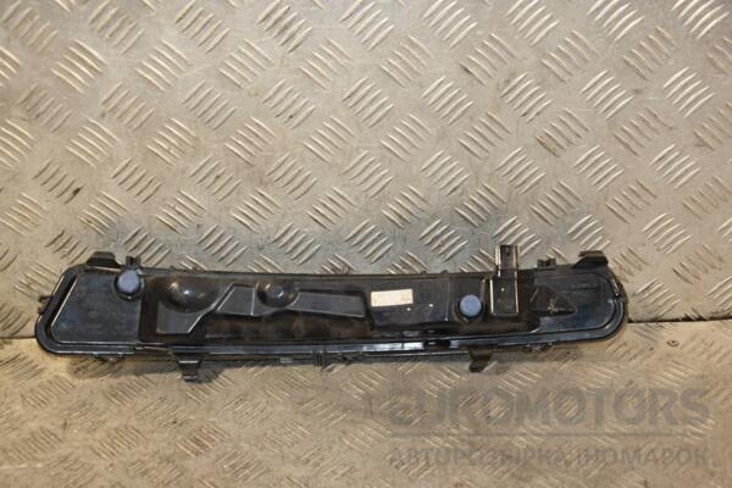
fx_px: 1220
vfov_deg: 22.6
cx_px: 366
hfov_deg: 33.4
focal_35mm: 60
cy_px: 244
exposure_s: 1/160
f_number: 4.8
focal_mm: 40
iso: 800
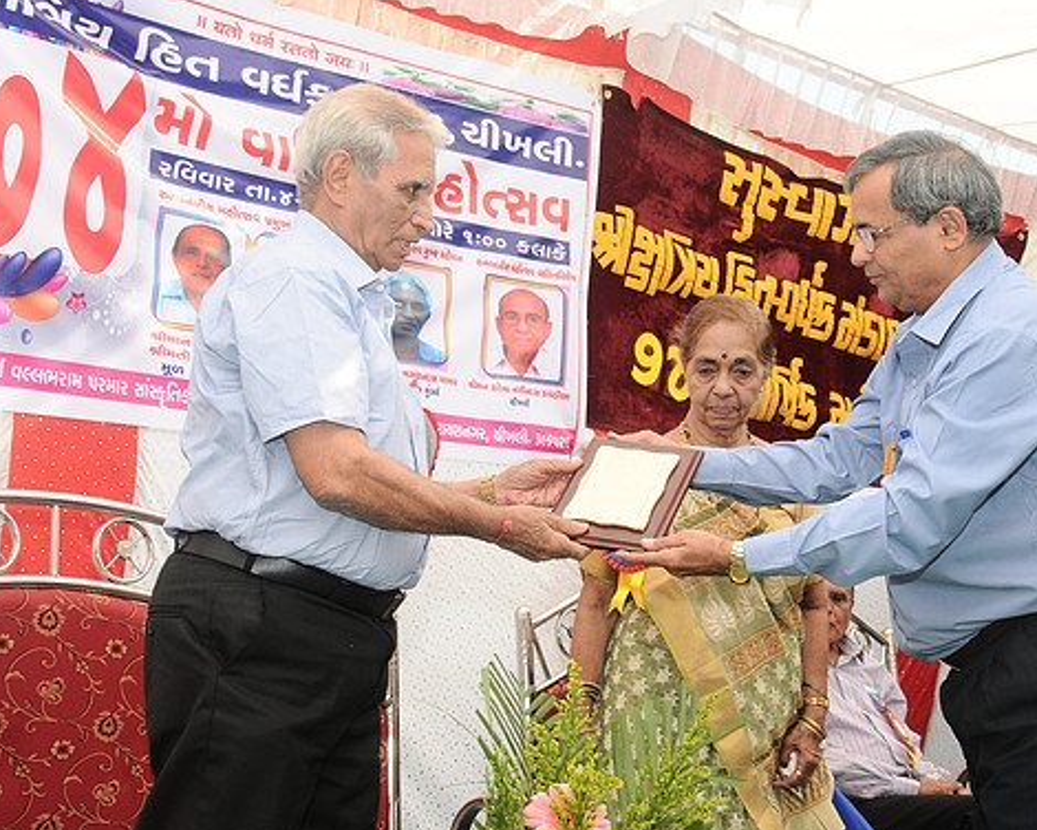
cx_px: 622
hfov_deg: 35.9
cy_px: 421
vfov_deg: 29.1
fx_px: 1596
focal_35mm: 52
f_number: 13
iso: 640
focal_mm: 30
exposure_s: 1/125
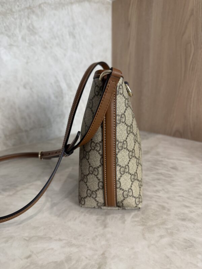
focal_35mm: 24
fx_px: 187
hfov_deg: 56.8
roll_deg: +0.7
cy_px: 134
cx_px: 101
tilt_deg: -12.8
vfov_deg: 71.6
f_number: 1.78
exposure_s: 1/120
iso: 100
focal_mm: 6.76
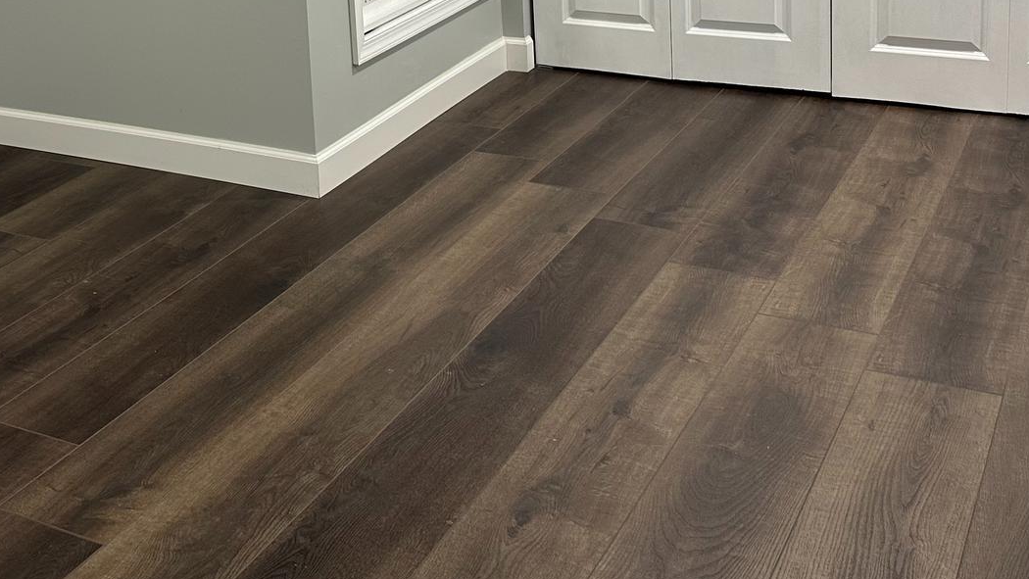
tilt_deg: -9.1
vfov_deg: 22.1
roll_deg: +3.3
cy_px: -73
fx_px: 1392
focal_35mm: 51
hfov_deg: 39.8
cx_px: 304
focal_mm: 6.86
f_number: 1.78
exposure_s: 1/60
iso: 125
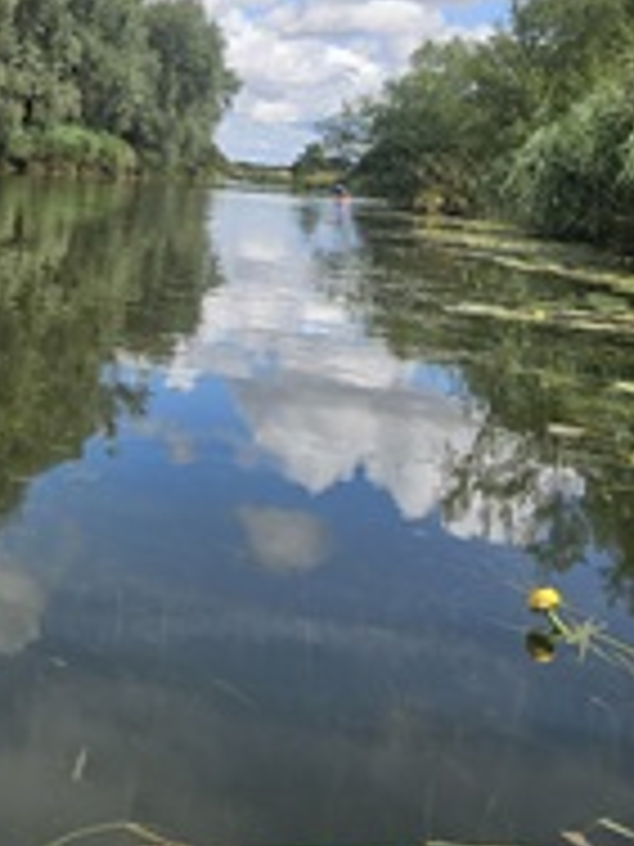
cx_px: -36
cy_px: 140
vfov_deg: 37.2
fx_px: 1197
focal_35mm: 49
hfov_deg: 27.5
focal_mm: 6.3
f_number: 1.7
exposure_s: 1/885
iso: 10
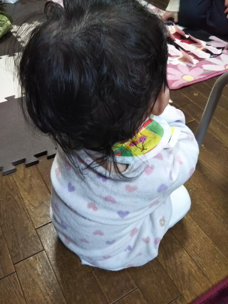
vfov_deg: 60.0
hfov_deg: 46.8
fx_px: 263
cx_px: 114
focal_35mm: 30
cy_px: 152
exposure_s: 1/30
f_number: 2.2
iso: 160
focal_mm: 4
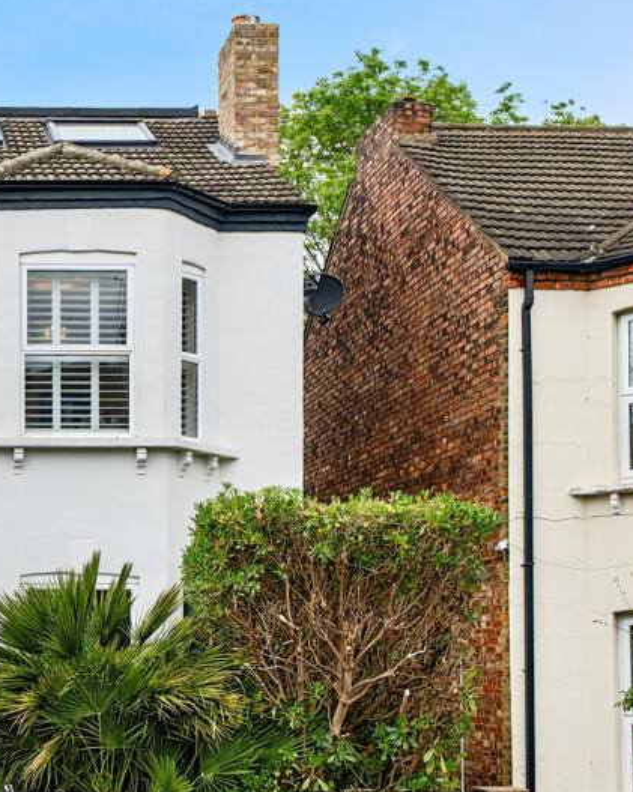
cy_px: 419
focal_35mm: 62
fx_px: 1453
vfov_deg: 30.5
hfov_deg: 23.8
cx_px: 51
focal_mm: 23
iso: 400
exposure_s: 1/100
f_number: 8
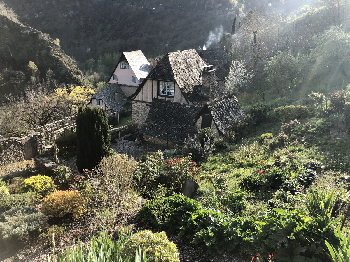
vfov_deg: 49.7
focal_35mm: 28
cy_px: 131
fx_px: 283
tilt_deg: -19.3
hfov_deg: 63.4
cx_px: 175
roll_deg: -0.5
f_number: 1.8
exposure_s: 1/480
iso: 20
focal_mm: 4
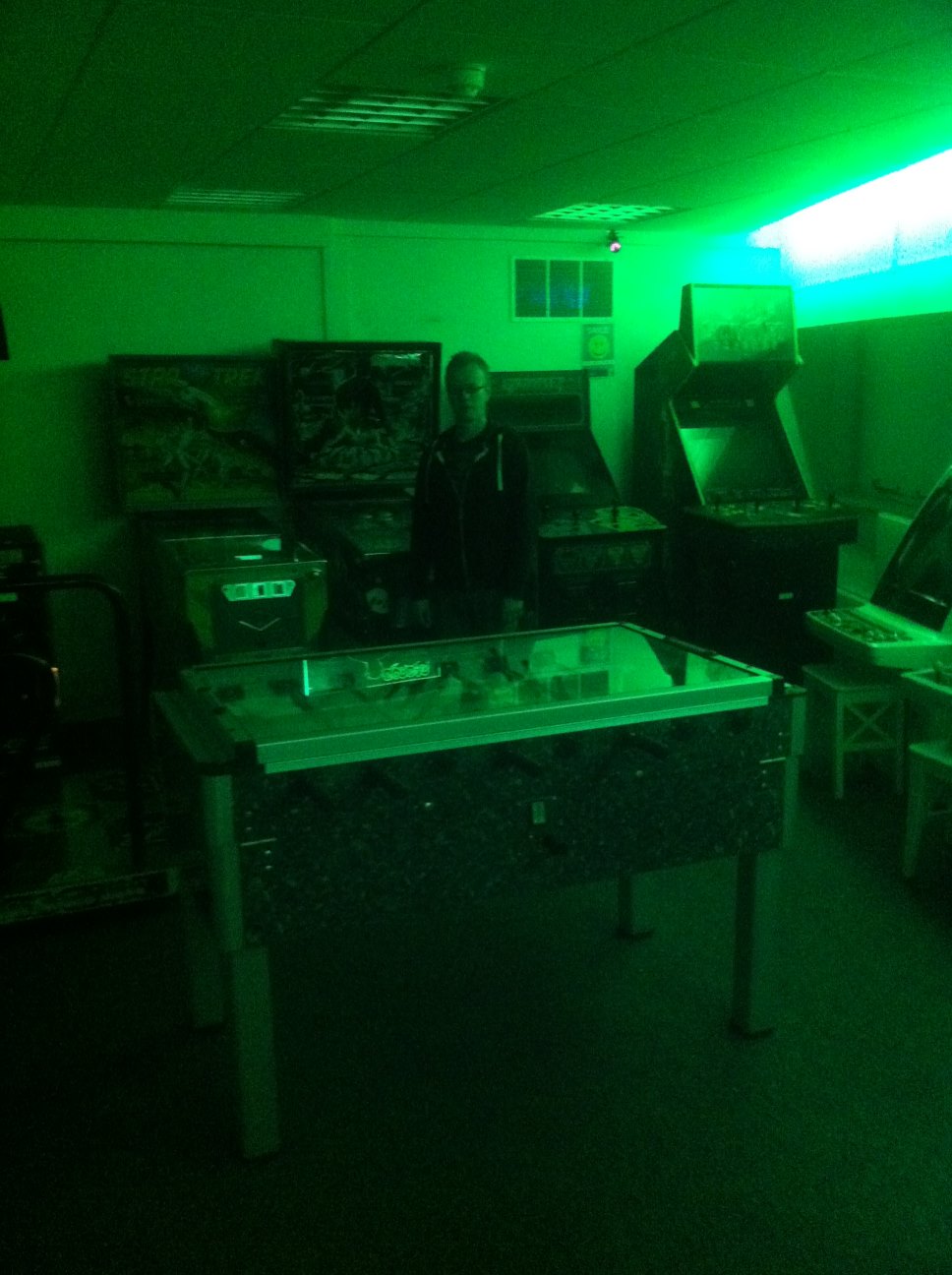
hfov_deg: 40.6
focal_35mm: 35
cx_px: 476
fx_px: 1287
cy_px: 638
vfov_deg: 52.7
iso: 1000
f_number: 2.8
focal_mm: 3.85
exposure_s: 1/15
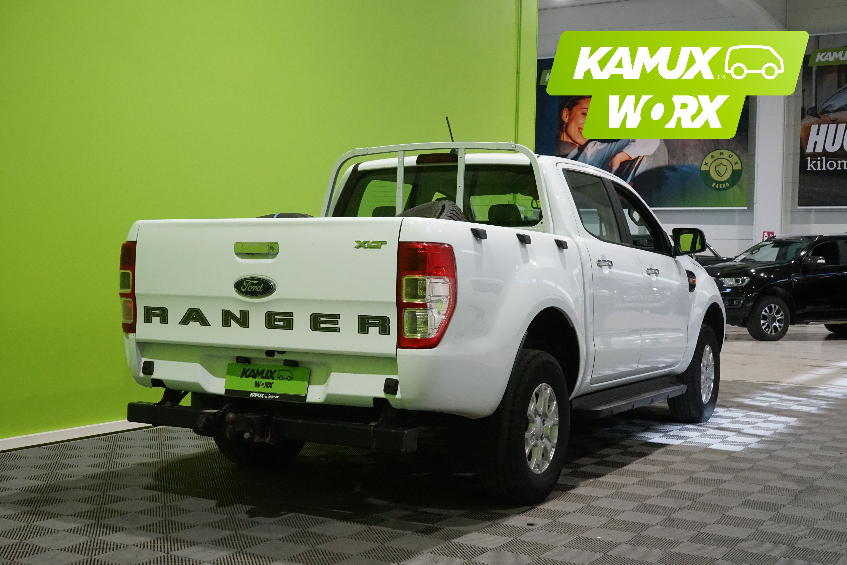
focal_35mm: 43
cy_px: 282
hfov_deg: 45.4
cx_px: 424
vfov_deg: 31.2
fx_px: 1012
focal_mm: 43
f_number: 13
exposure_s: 1/80
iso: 6400
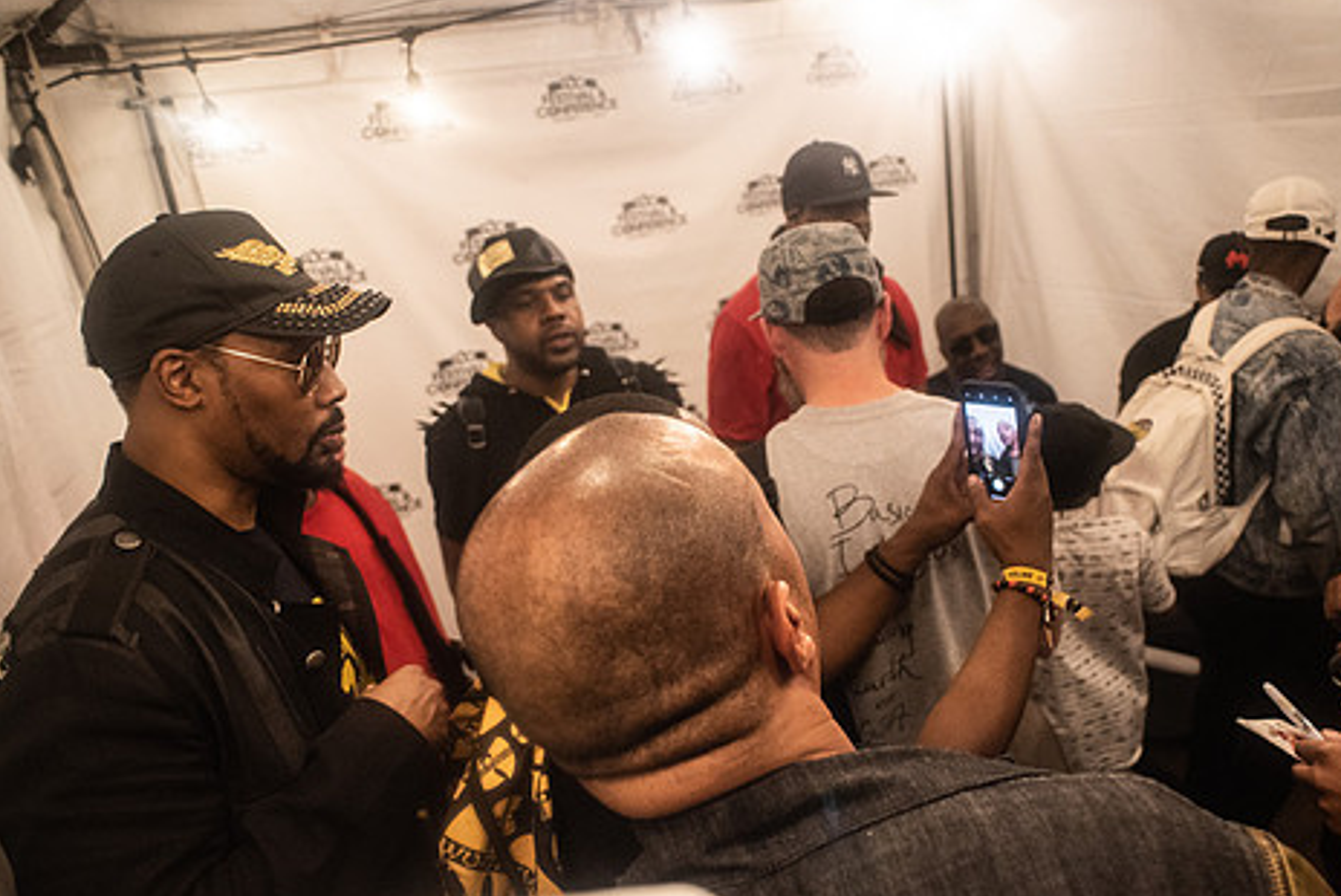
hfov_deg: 71.3
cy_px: 470
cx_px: 743
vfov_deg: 51.3
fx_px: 932
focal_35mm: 25
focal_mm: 20
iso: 2000
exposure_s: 1/160
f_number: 3.5
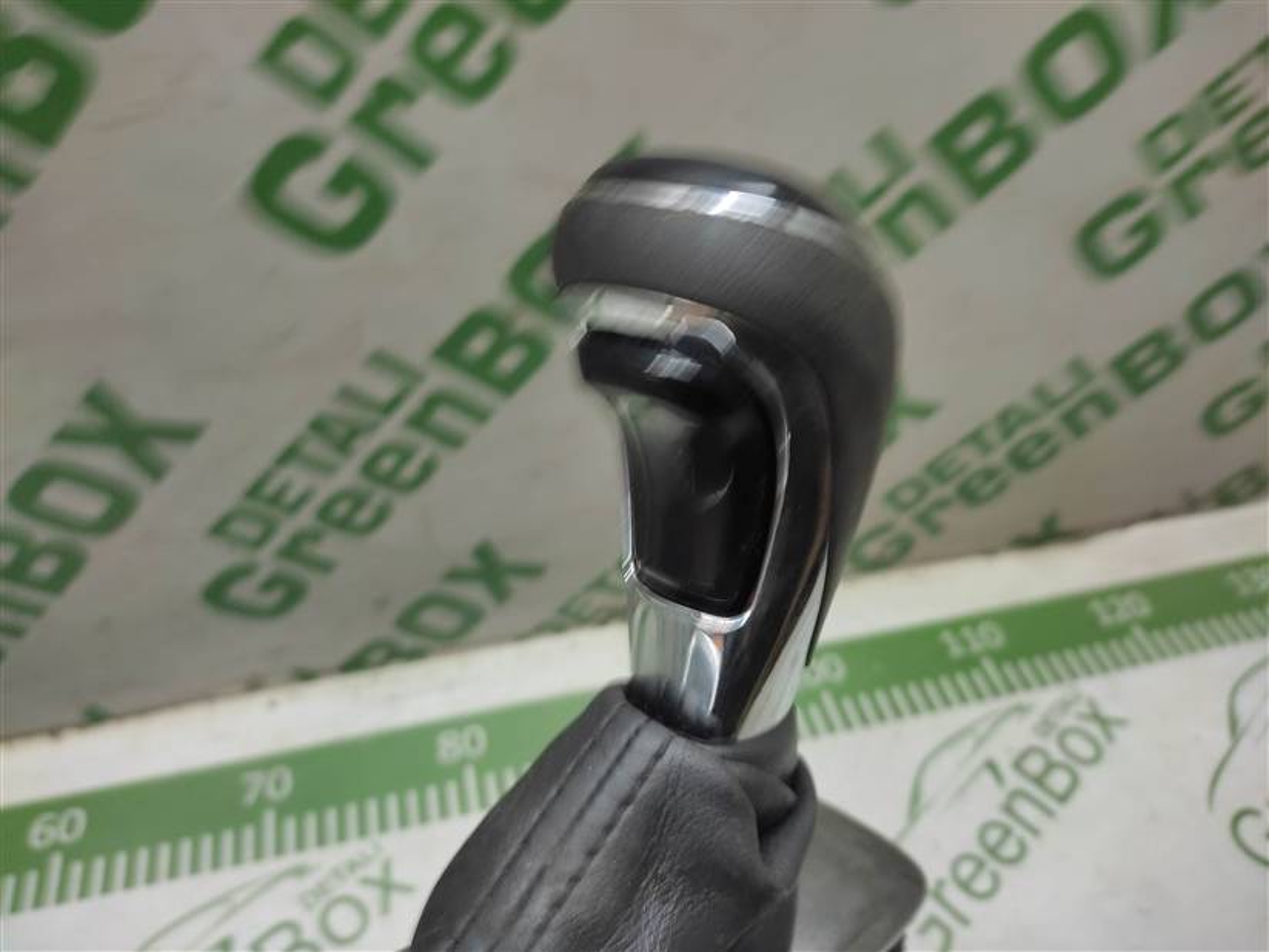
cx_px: 634
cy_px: 476
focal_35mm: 26
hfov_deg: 67.3
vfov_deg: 53.1
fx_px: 953
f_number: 1.79
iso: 133
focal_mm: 4.74
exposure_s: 1/33
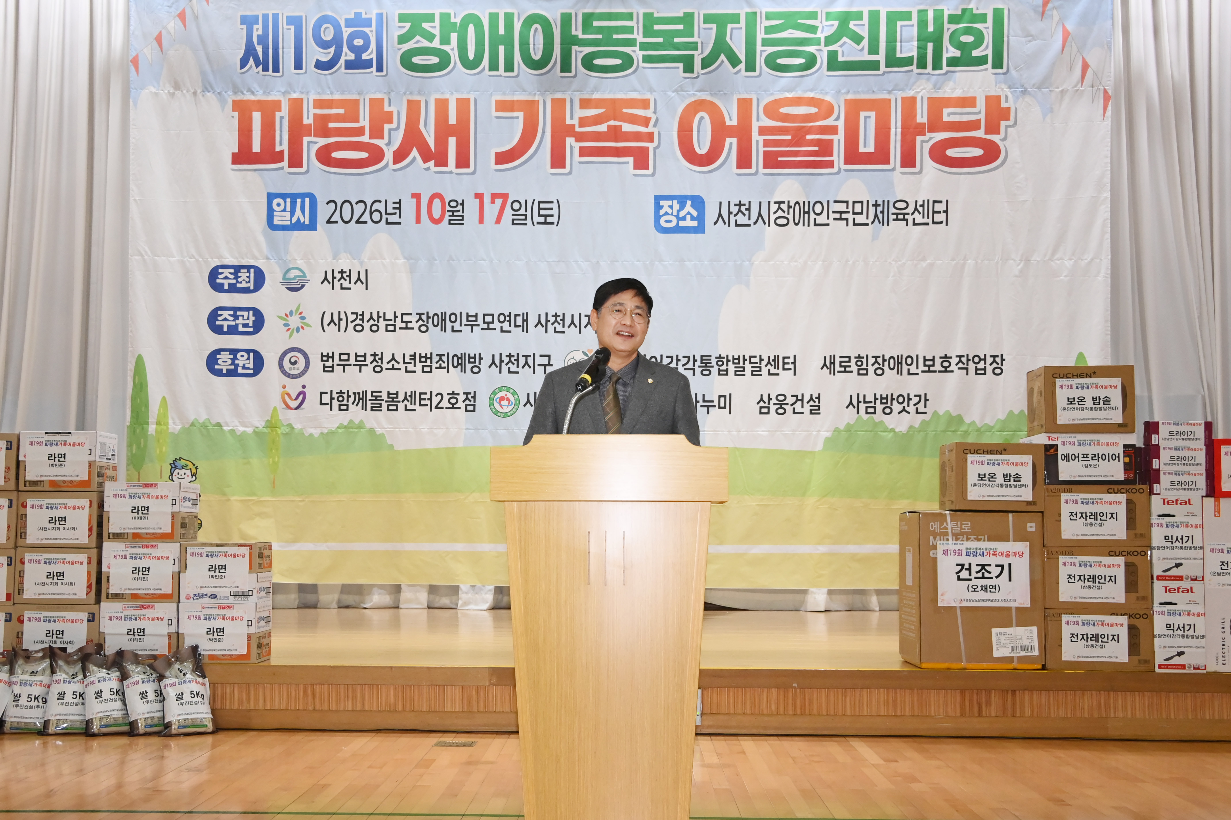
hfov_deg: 53.1
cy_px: 410
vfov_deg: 36.9
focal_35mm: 36
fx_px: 1231
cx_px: 616
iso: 4000
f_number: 6.3
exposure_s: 1/200
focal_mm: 36
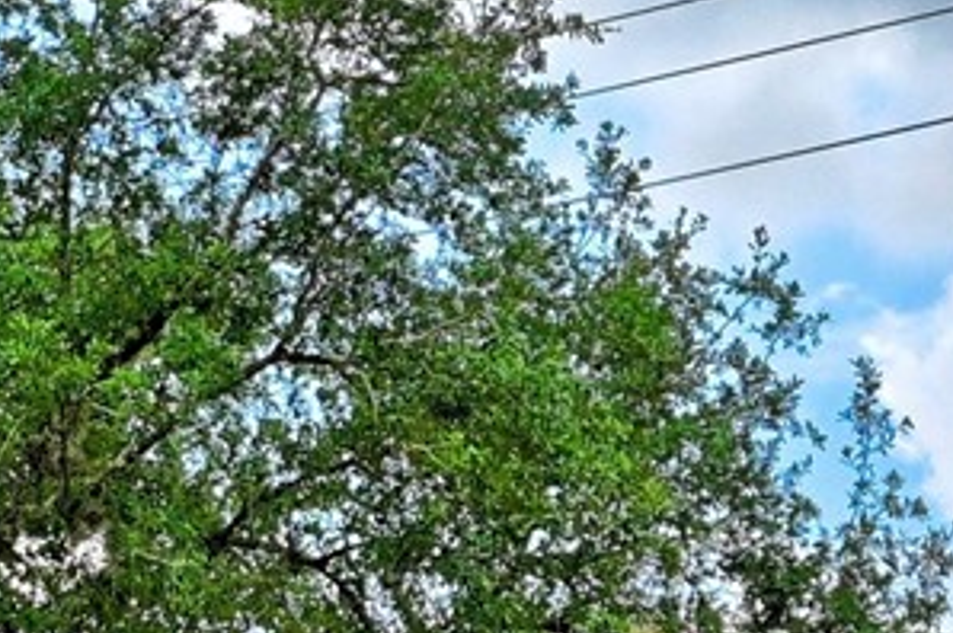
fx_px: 5791
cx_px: 483
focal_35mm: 219
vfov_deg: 5.9
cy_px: 1822
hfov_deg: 9.4
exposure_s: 1/320
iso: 400
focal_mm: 30
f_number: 8
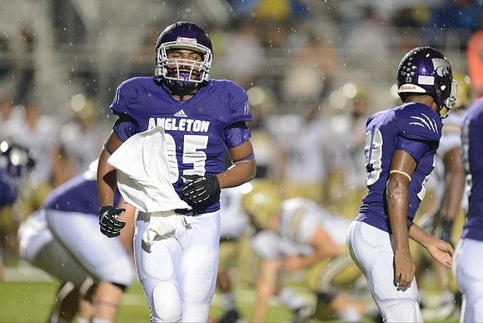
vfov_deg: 3.4
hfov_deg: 5.2
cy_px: 162
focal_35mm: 400
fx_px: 5368
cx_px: 242
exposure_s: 1/1000
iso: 5000
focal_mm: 400
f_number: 2.8
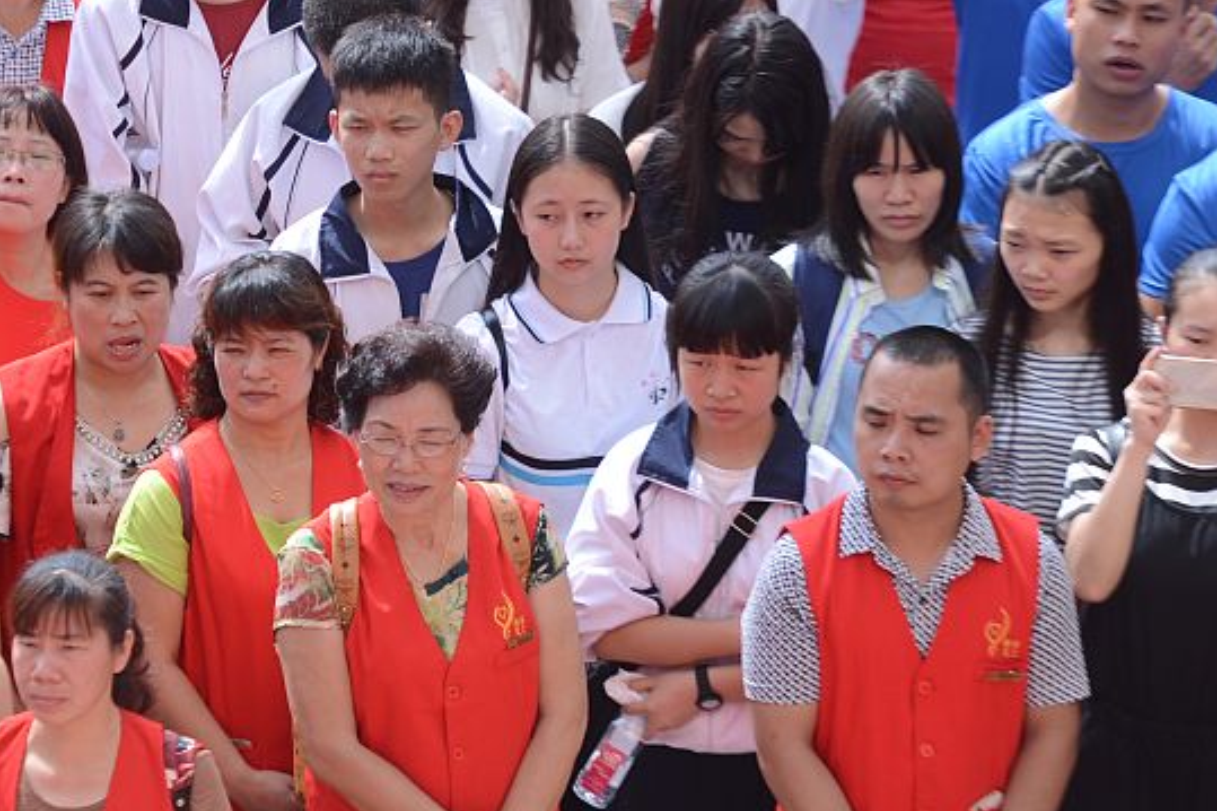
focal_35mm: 345
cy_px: 287
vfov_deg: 4.0
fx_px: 11659
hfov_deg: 6.0
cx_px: 233
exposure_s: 1/2500
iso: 400
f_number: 2.8
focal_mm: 155
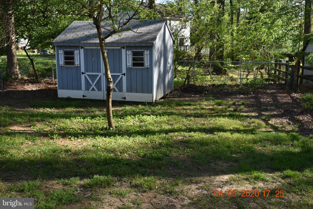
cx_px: 156
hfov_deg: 51.3
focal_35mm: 38
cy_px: 104
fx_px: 326
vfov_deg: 35.5
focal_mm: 25
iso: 220
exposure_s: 1/250
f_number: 5.6
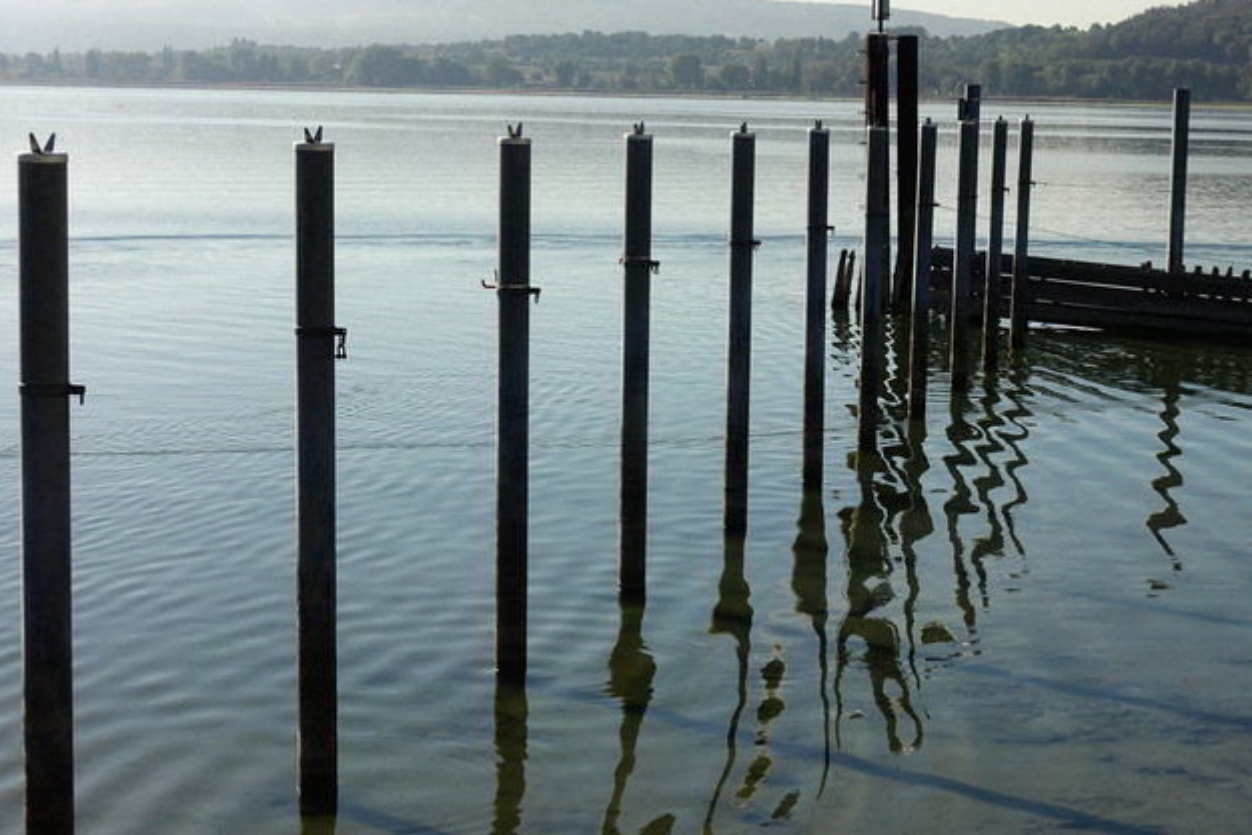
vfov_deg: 18.0
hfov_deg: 26.6
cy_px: 467
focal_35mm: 76
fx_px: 2644
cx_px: 779
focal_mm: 22.18
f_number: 11
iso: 125
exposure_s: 1/200
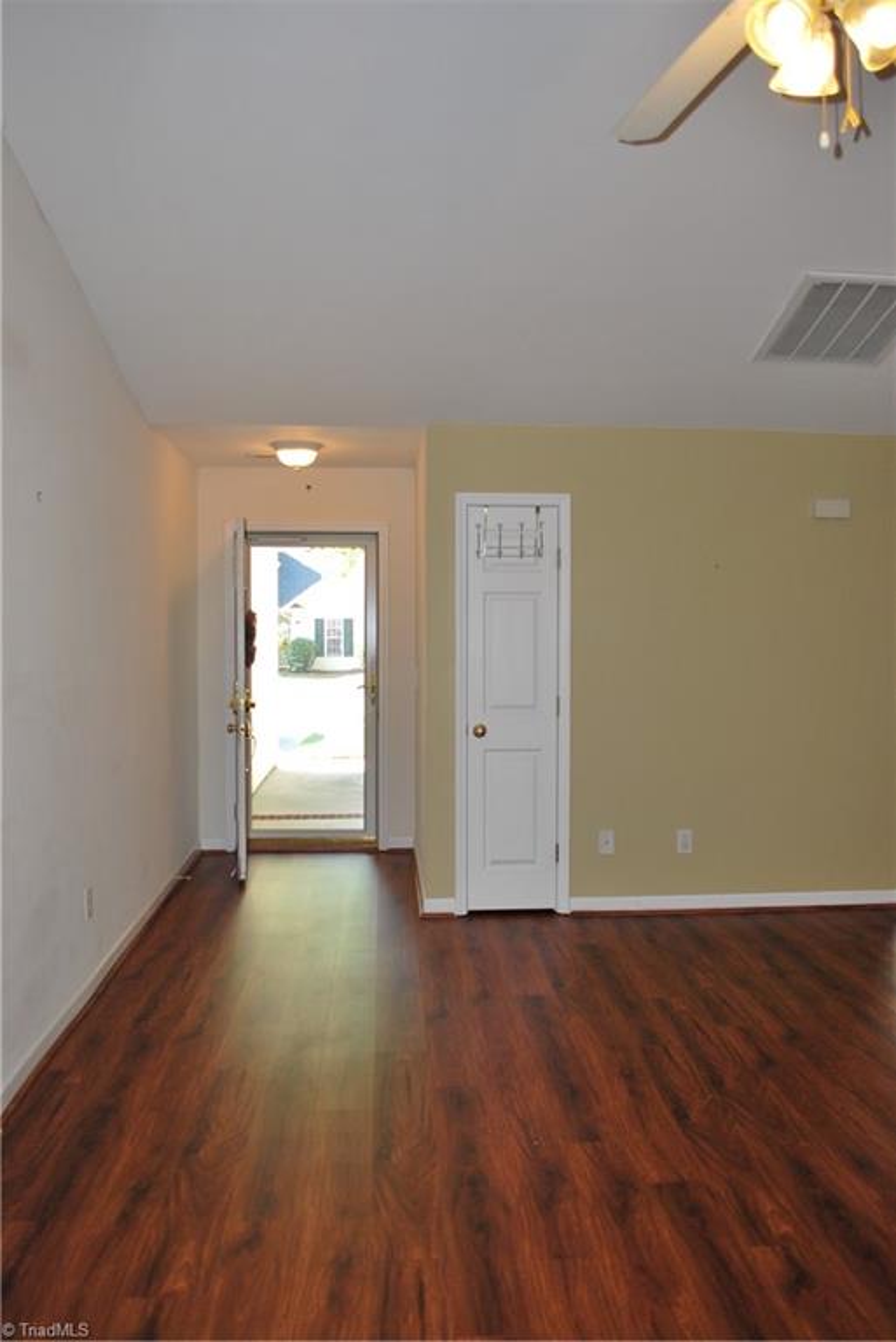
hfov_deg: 48.0
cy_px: 671
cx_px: 448
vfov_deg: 67.4
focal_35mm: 27
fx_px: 1007
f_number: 3.5
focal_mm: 18
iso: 200
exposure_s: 1/80
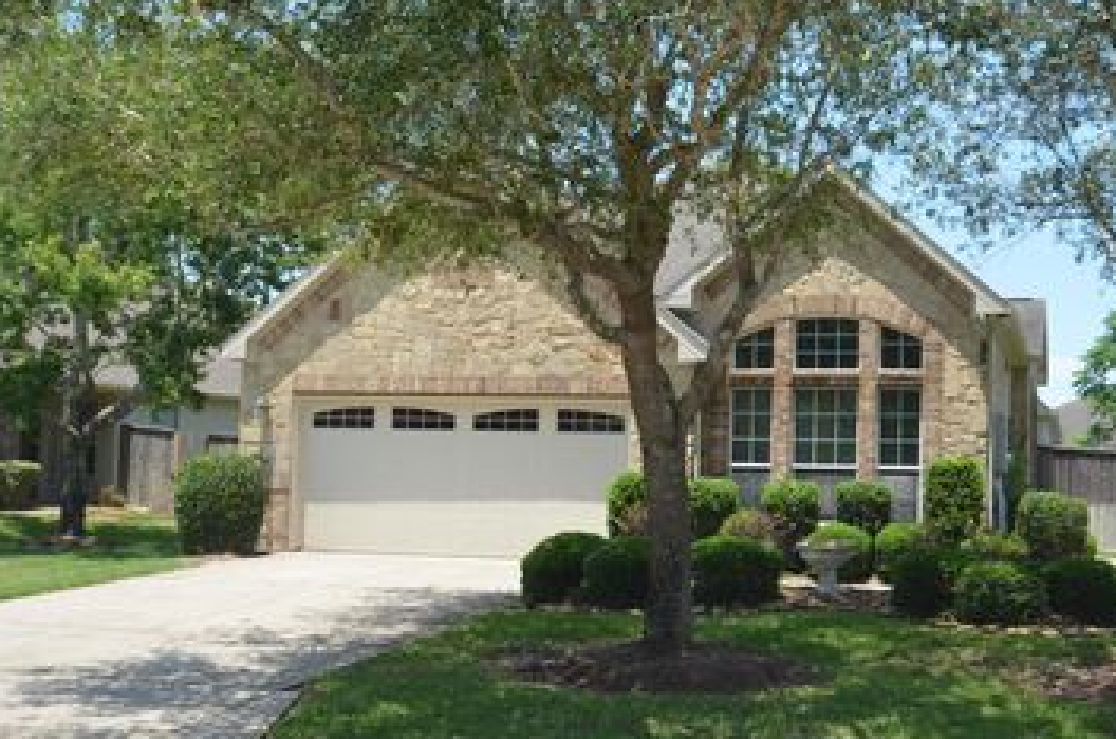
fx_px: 1383
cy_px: 401
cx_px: 764
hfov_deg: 43.2
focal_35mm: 45
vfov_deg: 29.9
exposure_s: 1/250
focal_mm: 21
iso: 160
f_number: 8
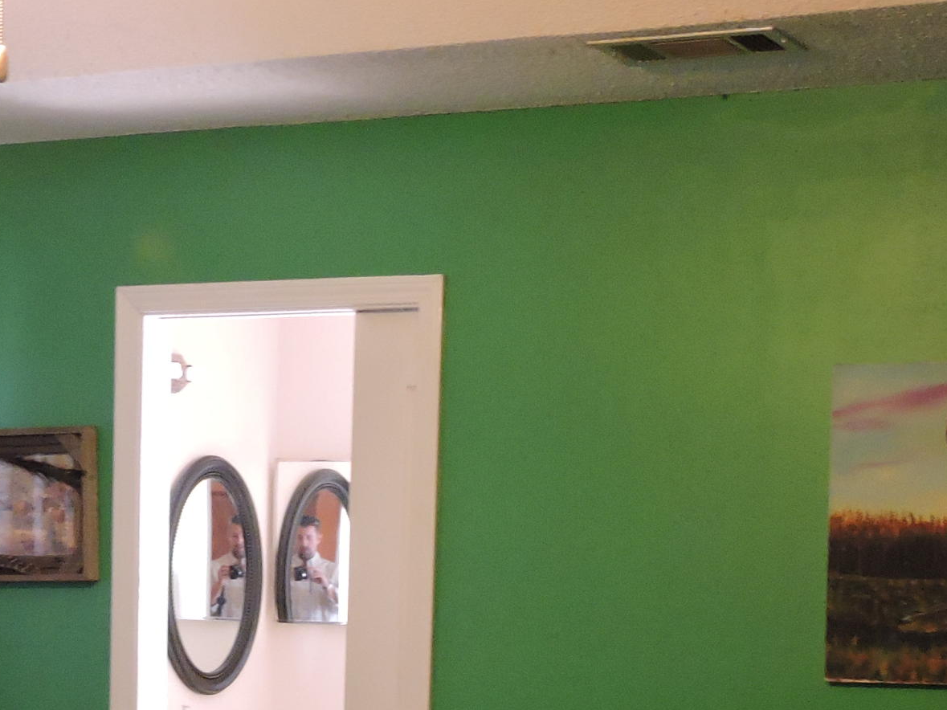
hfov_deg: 23.3
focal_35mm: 84
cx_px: 460
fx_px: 2298
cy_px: 831
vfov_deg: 16.9
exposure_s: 1/8
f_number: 3.6
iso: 640
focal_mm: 5.9
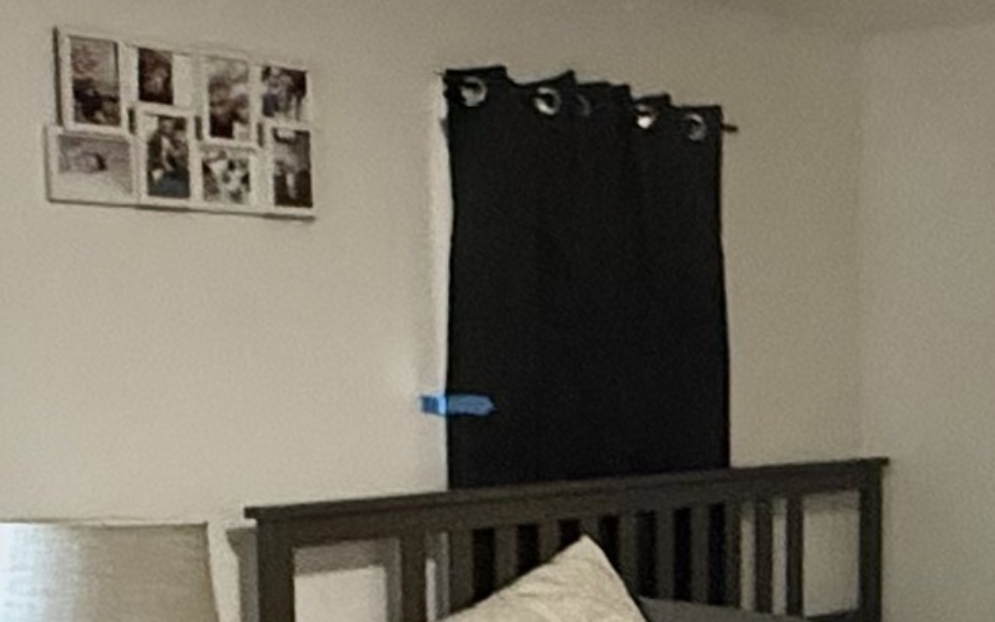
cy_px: 609
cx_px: 826
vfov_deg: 17.0
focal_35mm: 75
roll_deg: -0.1
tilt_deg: -5.6
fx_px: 2034
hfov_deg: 26.9
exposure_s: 1/40
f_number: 2.2
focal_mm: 2.22
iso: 1250
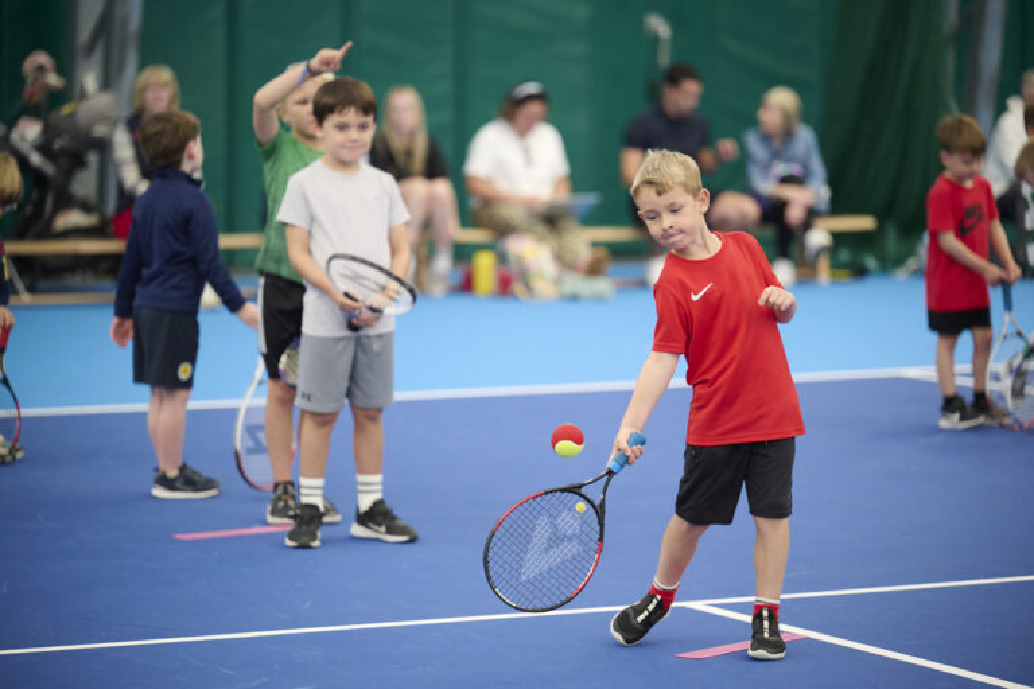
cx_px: 517
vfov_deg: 9.5
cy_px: 344
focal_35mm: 145
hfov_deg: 14.2
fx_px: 4164
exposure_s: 1/1250
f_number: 2.8
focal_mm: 145
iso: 2000
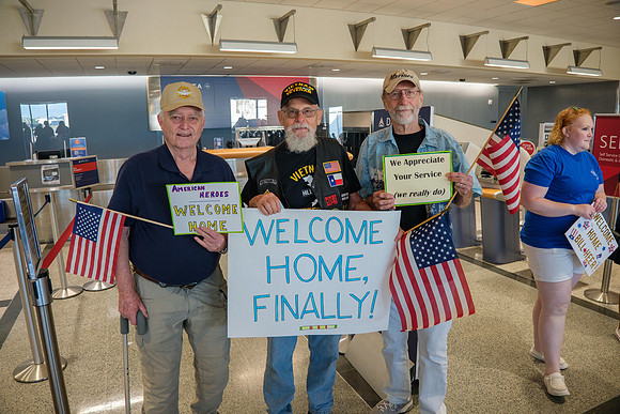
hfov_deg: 73.7
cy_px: 207
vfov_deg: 53.2
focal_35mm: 24
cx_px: 310
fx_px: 413
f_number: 4
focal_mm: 16
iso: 640
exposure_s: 1/40
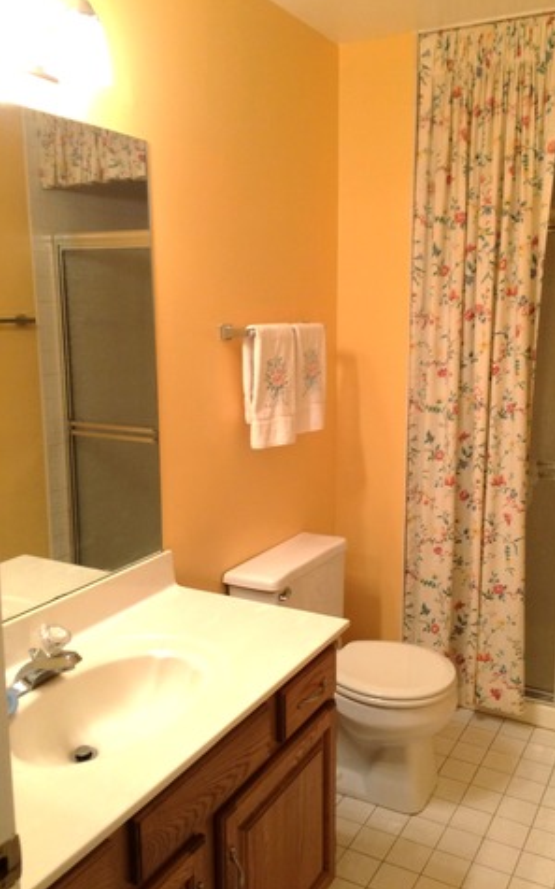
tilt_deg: -9.3
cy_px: 444
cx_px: 334
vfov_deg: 61.3
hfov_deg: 40.4
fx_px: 751
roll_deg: -0.2
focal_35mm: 31
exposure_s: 1/30
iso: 50
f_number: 2.2
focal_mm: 4.15
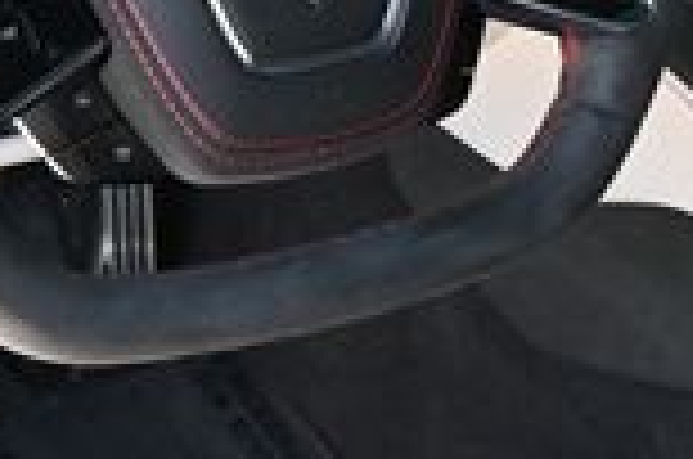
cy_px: 230
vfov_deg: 12.9
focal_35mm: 106
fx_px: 2038
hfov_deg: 19.1
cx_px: 562
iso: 400
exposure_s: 1/200
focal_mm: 17
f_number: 3.5
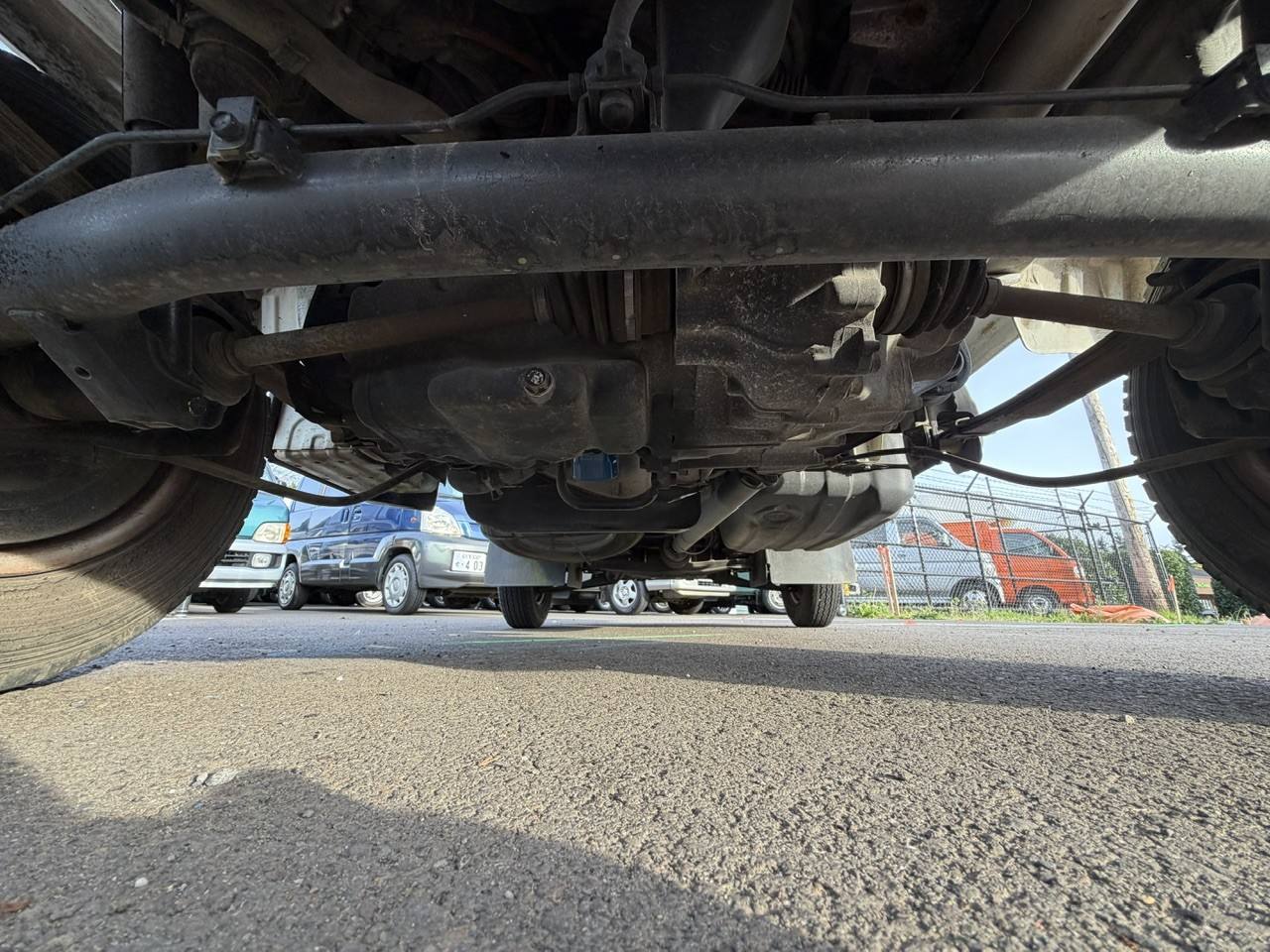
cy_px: 476
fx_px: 514
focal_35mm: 14
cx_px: 635
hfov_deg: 102.1
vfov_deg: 85.7
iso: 80
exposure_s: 1/121
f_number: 2.2
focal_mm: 2.22
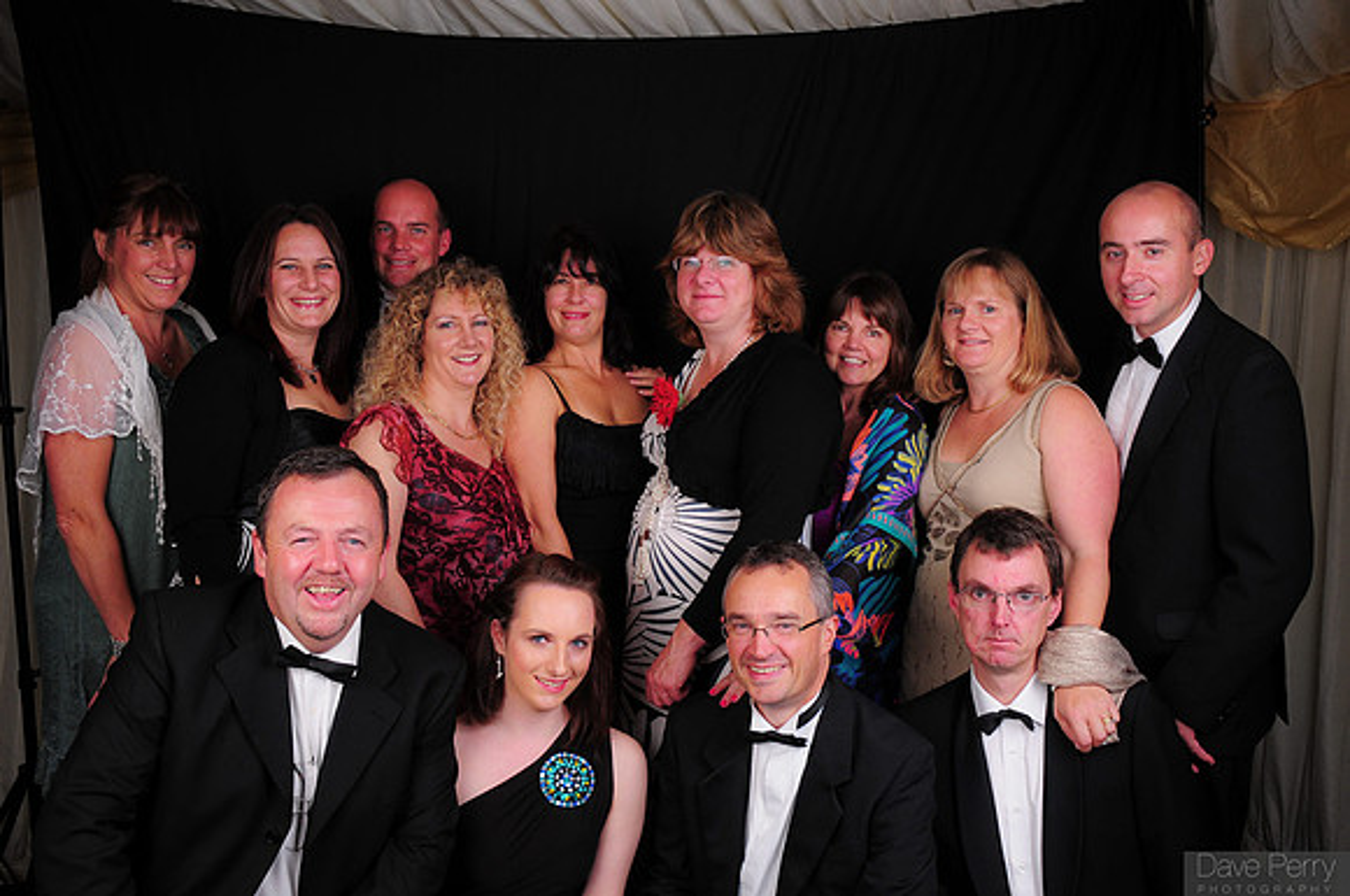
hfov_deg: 67.5
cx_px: 675
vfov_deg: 47.8
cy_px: 448
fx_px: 1011
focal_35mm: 27
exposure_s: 1/125
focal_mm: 18
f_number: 8
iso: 200
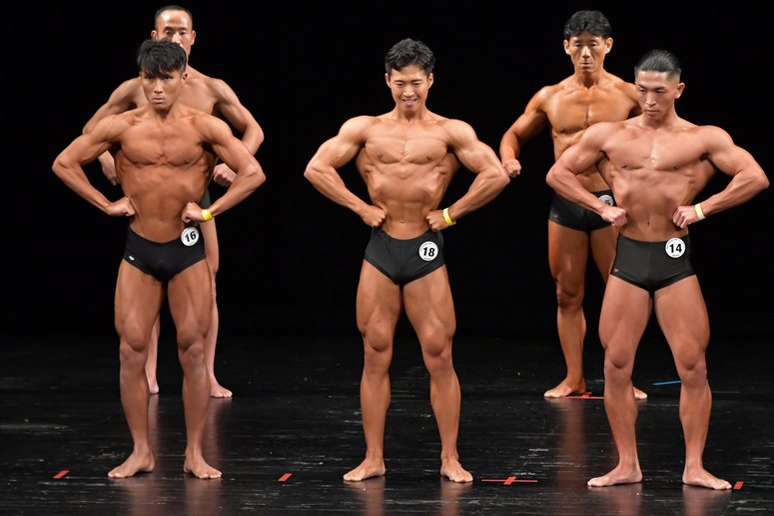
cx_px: 387
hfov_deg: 7.2
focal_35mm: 285
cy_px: 258
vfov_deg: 4.8
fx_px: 6125
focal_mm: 190
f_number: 5.6
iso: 3200
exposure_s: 1/400
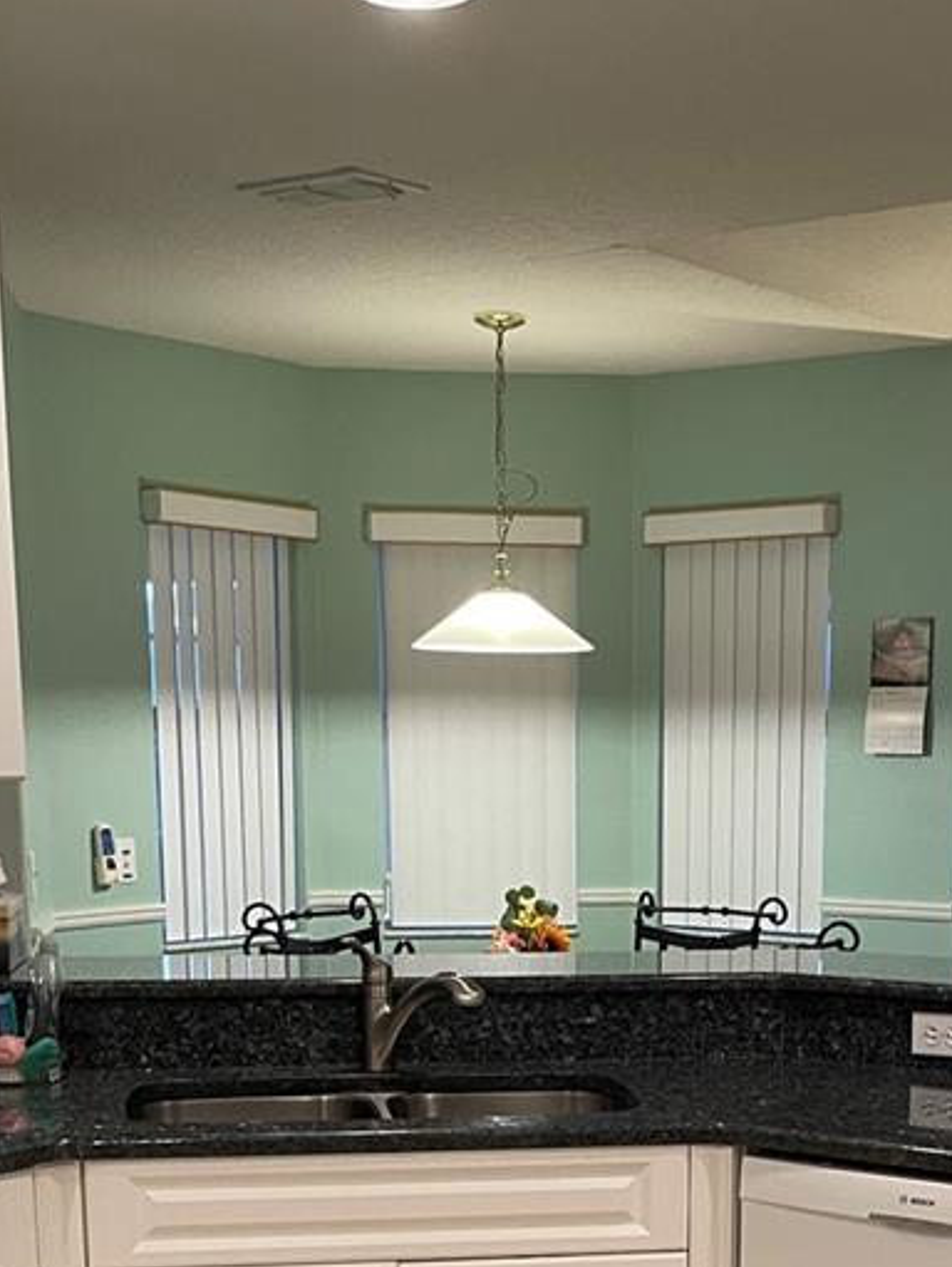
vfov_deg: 29.8
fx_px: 2234
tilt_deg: -13.3
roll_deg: -0.4
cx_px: 615
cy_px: 1225
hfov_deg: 24.0
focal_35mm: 61
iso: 250
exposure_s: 1/60
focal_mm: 4.2
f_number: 1.6
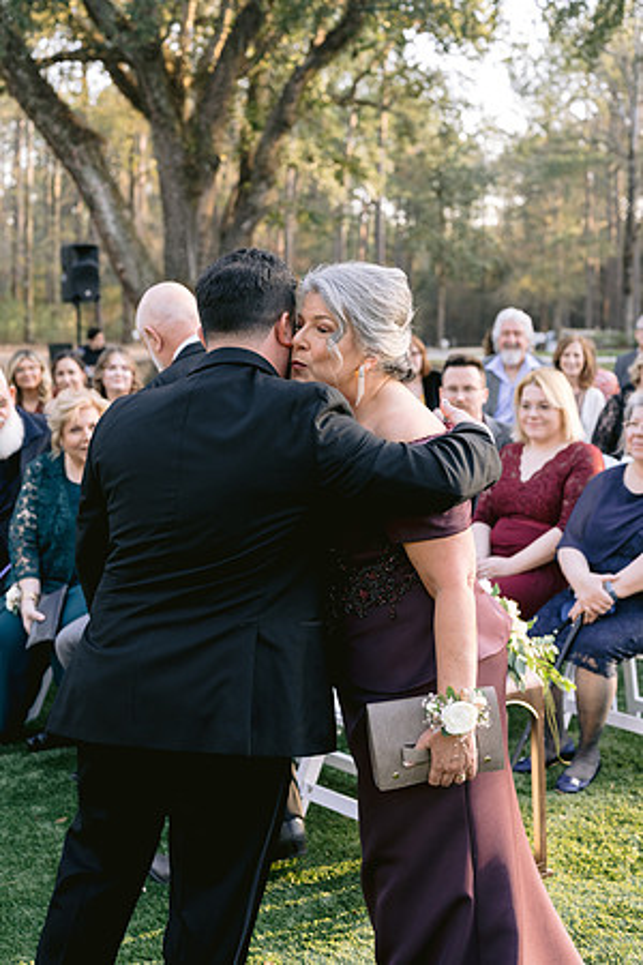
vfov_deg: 39.6
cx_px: 322
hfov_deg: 27.0
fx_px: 1339
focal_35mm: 50
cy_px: 482
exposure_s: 1/200
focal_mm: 50
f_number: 4
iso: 400
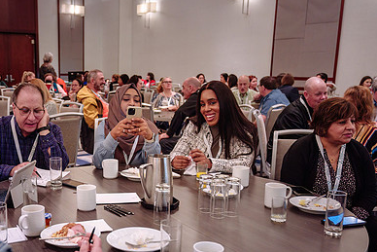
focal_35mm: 41
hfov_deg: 45.9
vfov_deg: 32.4
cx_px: 98
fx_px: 429
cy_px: 168
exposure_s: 1/125
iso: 1600
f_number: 2.8
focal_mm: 25
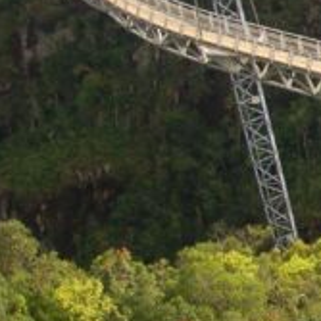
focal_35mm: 129
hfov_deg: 12.3
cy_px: 34
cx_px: 596
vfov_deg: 13.4
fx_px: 1353
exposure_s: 1/125
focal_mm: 22
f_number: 9
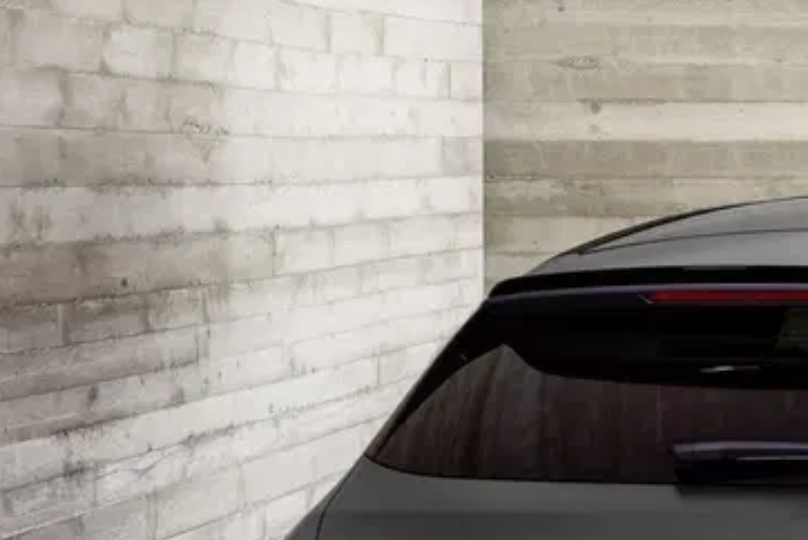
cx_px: 906
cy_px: 509
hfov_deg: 12.7
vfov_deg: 8.6
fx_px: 3571
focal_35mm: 159
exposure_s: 2.5
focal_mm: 40
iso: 100
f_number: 16
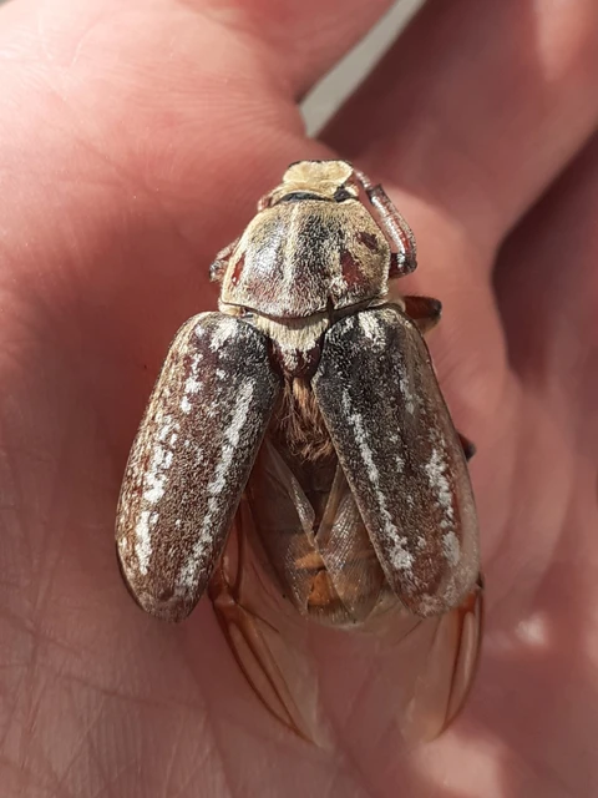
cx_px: 299
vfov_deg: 65.3
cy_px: 399
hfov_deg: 51.4
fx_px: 622
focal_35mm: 27
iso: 40
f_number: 1.9
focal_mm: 3.6
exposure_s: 1/1000
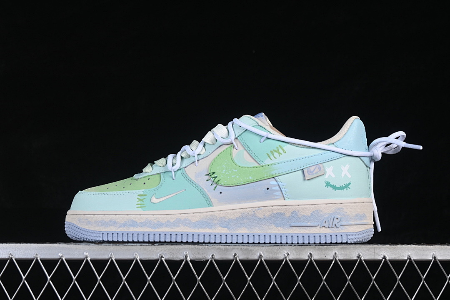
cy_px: 150
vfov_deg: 18.2
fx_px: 937
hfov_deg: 27.0
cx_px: 225
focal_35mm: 75
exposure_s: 1/80
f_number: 8
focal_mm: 50
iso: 160
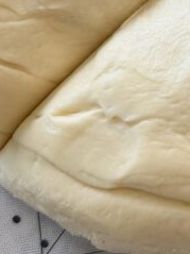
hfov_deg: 13.5
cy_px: -86
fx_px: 754
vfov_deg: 17.7
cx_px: 292
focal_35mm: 103
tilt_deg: -73.6
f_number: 1.78
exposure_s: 1/353
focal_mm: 6.76
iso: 80
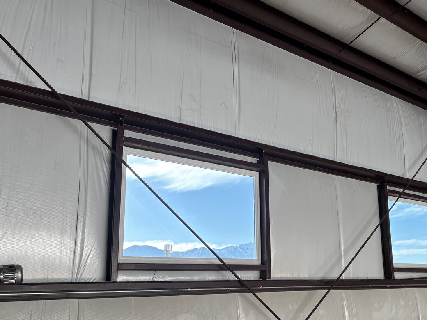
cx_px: 271
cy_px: 202
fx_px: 432
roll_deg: +1.7
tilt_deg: +11.8
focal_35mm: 35
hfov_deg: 52.0
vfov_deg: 40.4
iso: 50
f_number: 1.6
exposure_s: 1/456
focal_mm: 5.96
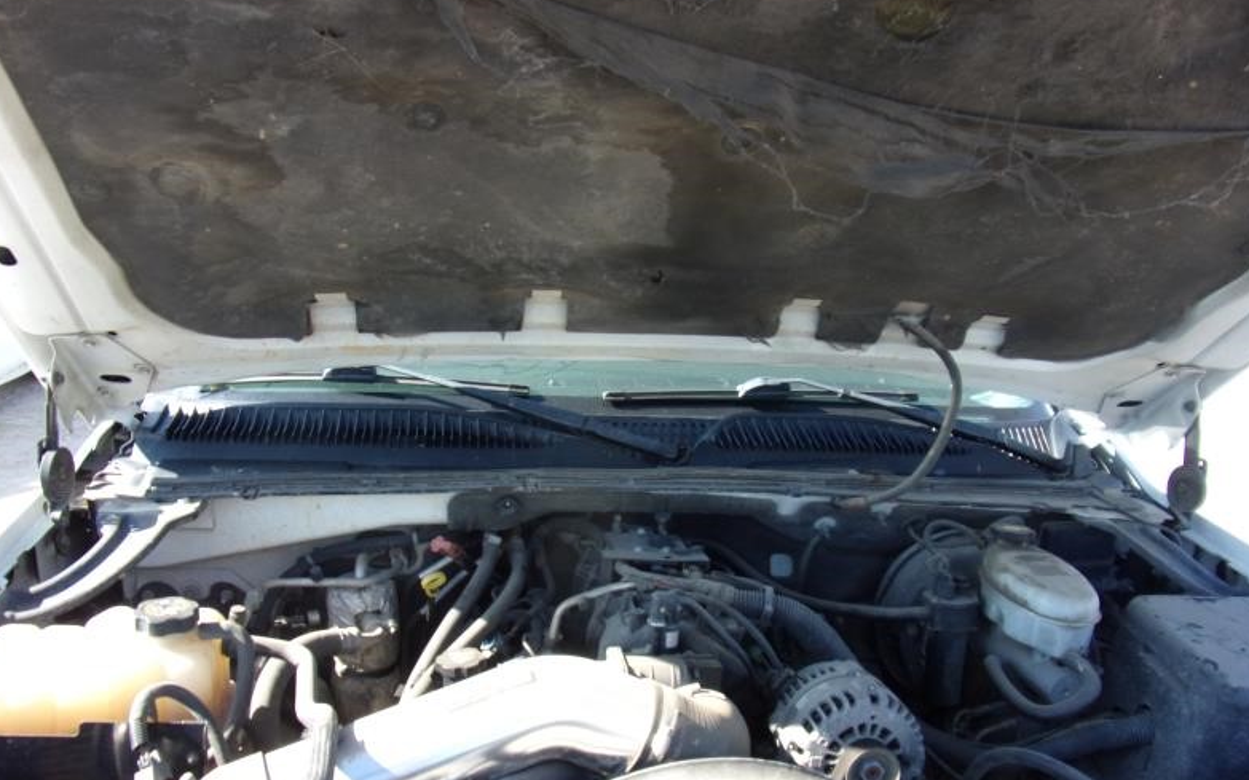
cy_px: 455
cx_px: 619
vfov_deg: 47.4
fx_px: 885
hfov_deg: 70.4
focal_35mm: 26
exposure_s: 1/210
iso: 80
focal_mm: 4.3
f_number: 3.3
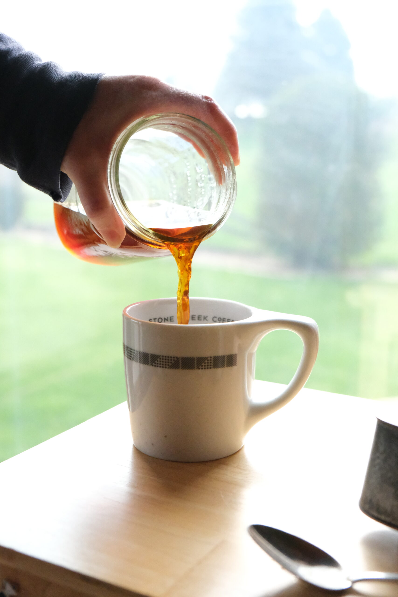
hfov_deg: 31.2
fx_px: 713
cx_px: 199
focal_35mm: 43
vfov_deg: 45.4
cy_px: 298
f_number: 3.2
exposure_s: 1/4000
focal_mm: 28.9
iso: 12800
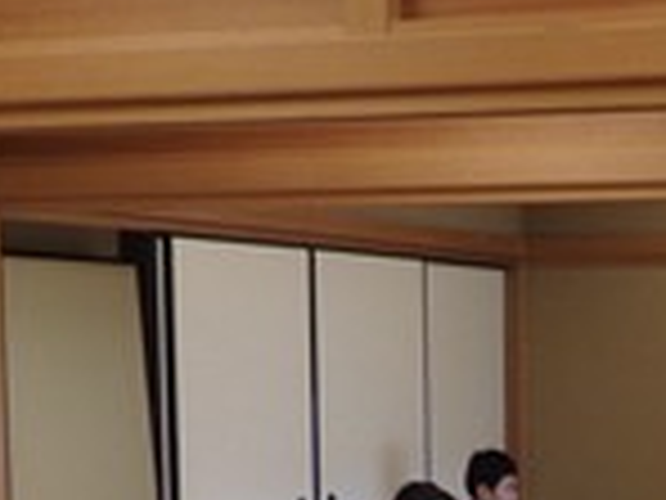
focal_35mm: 100
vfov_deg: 14.4
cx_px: 652
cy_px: 586
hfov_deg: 19.1
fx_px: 1924
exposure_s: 1/40
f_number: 3.6
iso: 250
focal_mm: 6.6
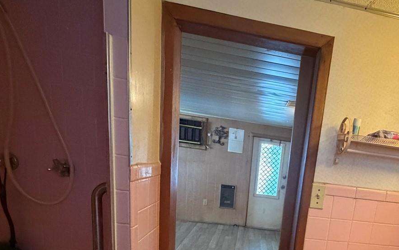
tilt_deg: -13.6
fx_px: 294
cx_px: 296
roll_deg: -7.1
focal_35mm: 27
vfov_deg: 41.5
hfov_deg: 64.5
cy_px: 236
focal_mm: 2.22
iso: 1000
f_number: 2.2
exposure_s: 1/60
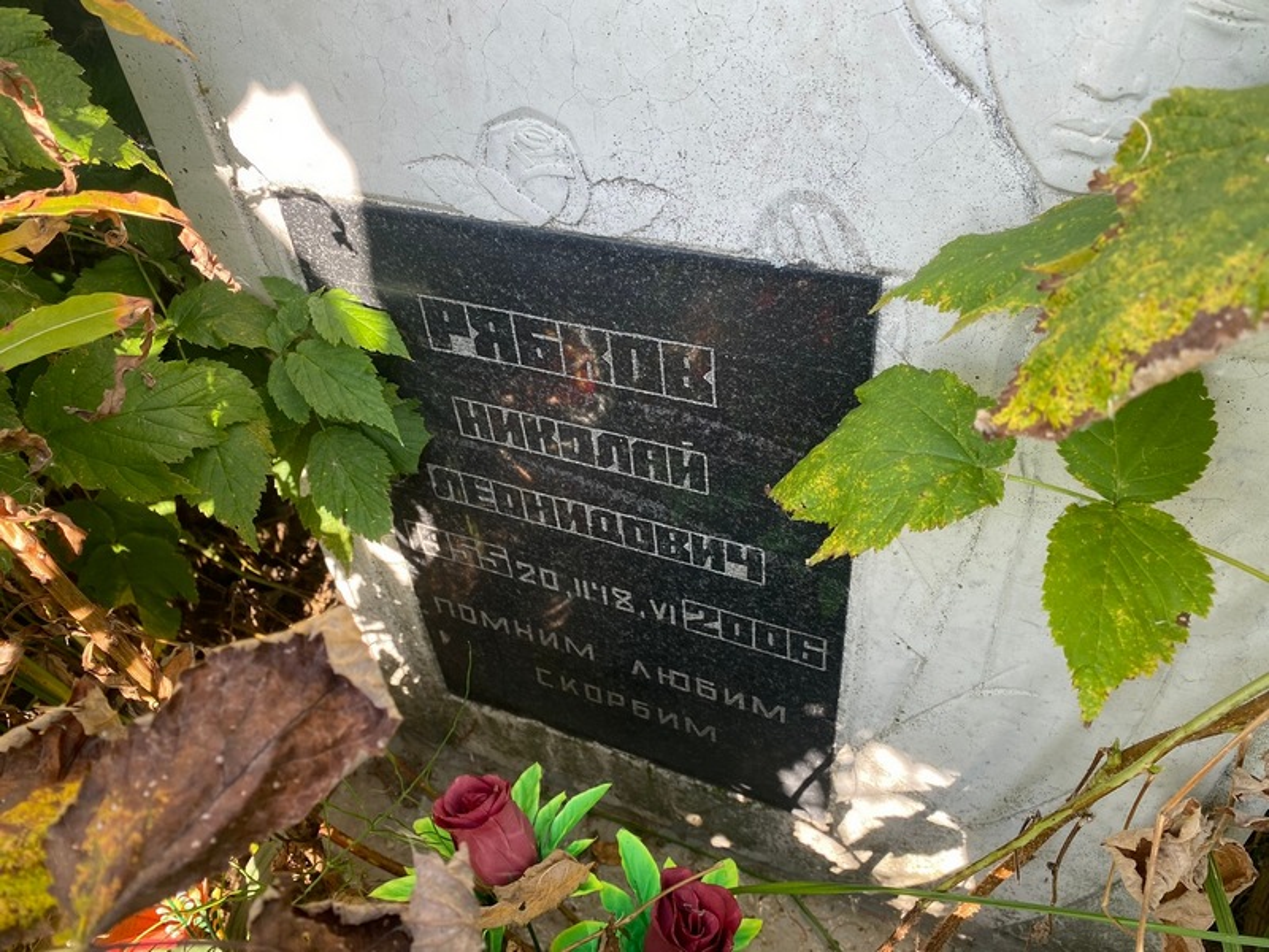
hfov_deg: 67.3
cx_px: 634
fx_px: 953
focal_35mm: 26
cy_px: 476
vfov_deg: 53.1
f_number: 1.8
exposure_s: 1/180
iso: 32
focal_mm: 4.25
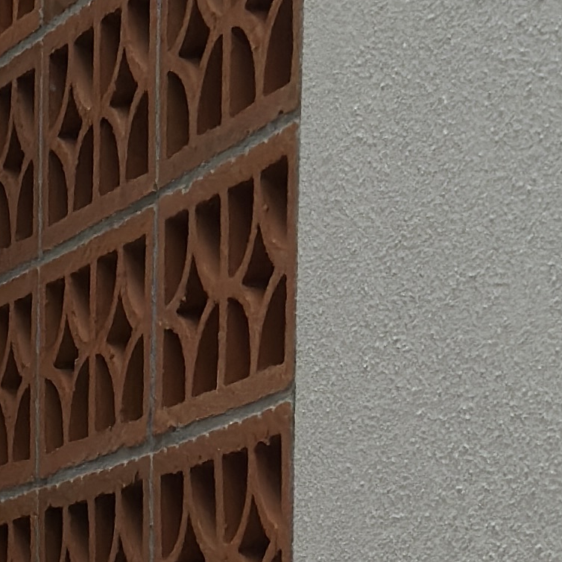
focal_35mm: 227
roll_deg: -1.3
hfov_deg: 7.4
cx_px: -518
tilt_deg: -0.5
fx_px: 4170
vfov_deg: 7.6
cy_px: 887
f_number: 1.78
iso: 80
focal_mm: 6.86
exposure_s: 1/3731
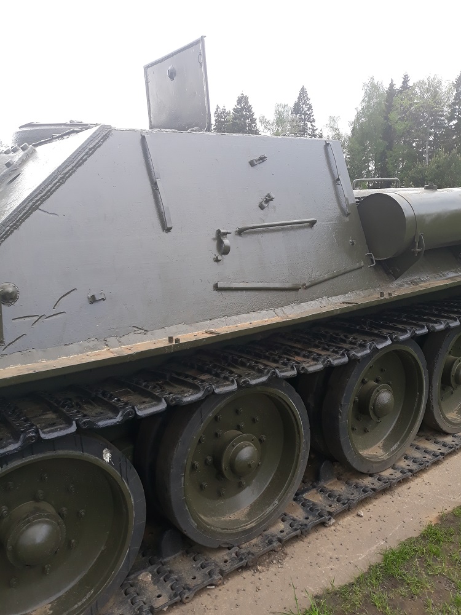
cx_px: 230
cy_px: 308
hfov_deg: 51.4
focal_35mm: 27
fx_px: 479
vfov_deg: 65.3
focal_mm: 3.71
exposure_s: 1/188
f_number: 1.7
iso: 40
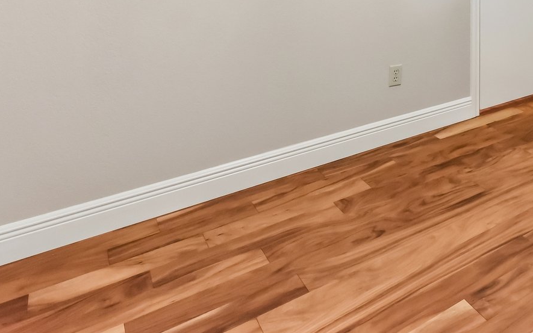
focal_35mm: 33
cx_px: 576
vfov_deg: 32.3
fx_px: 479
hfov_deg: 45.1
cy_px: -58
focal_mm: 14
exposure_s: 1/15
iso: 1600
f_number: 8
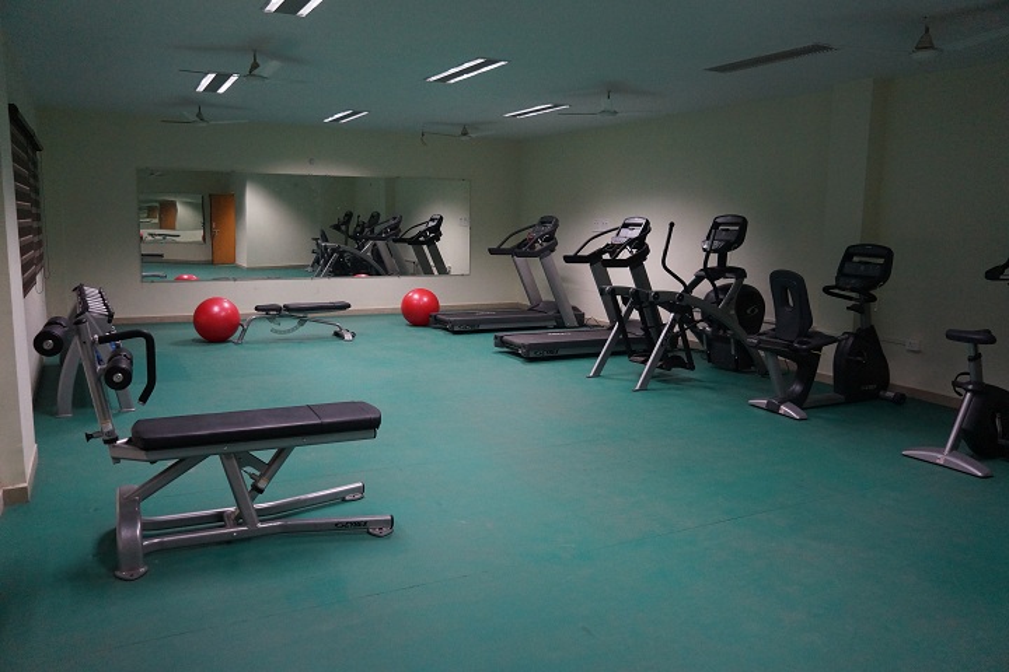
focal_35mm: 27
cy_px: 336
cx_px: 504
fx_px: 757
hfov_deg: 67.4
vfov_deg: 47.9
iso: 1600
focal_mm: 18
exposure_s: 1/160
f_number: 4
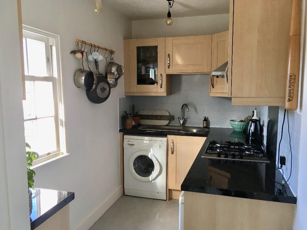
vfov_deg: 48.2
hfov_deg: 61.7
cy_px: 115
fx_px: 257
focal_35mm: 29
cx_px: 154
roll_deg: +0.3
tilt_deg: -6.7
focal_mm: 4.15
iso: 25
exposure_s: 1/33
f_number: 2.2
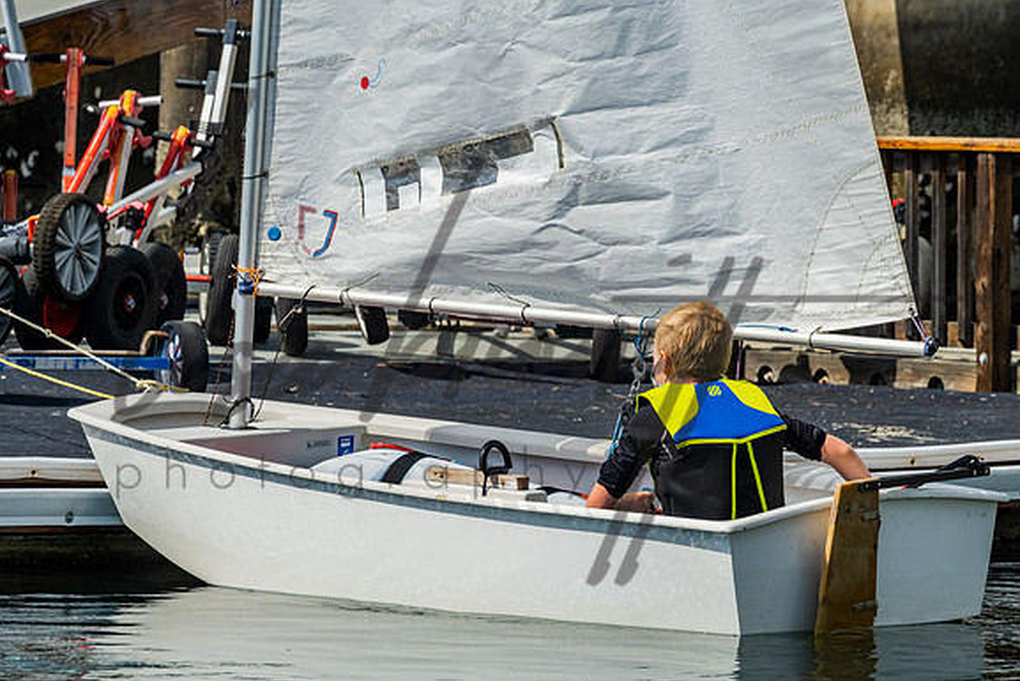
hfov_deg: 9.2
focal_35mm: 224
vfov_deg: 6.1
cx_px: 541
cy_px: 378
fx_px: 6348
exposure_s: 1/250
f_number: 10
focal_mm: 200
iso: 250
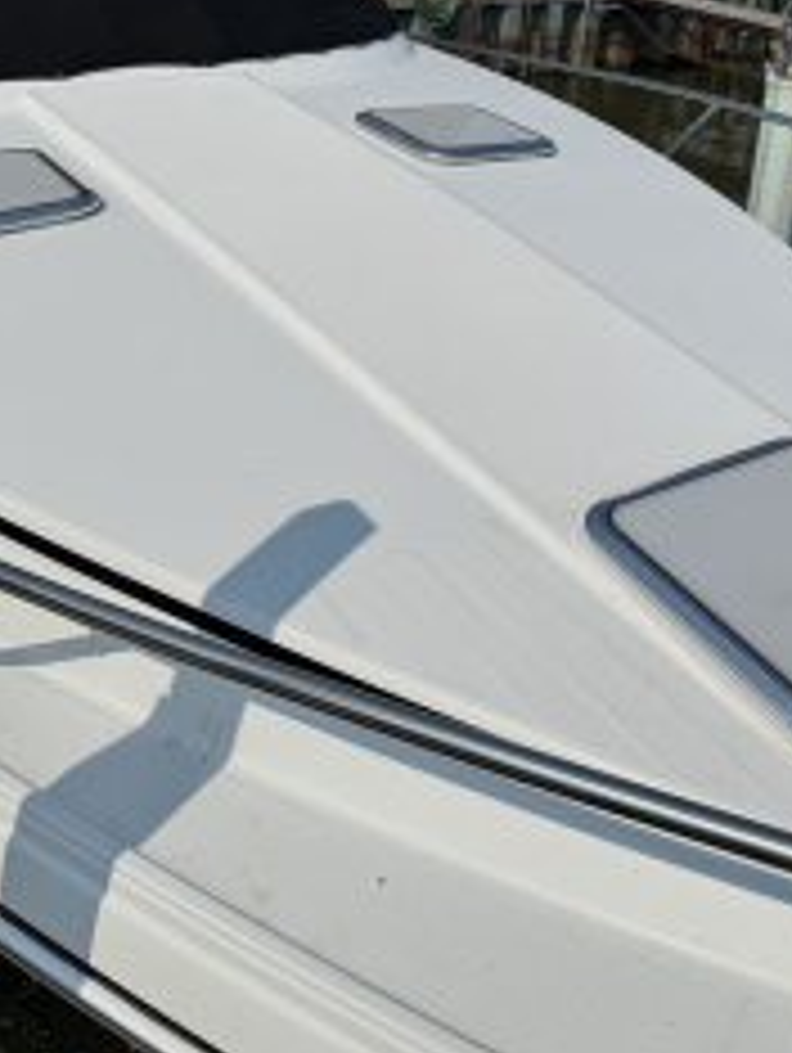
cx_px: 450
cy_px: 374
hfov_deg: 35.1
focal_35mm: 41
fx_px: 1248
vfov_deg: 45.2
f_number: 1.78
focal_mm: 6.76
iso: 64
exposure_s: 1/15152
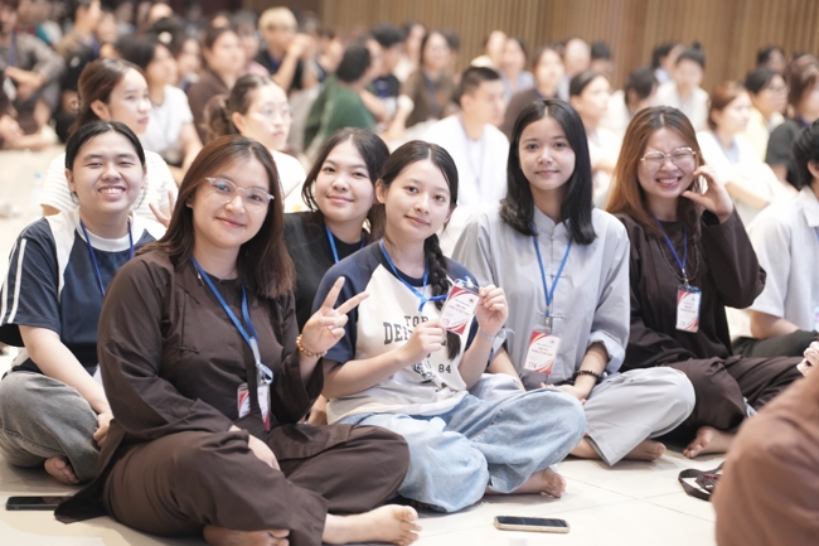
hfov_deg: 22.6
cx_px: 410
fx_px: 2047
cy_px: 273
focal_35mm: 90
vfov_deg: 15.2
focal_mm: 90
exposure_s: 1/100
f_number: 2.8
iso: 3200
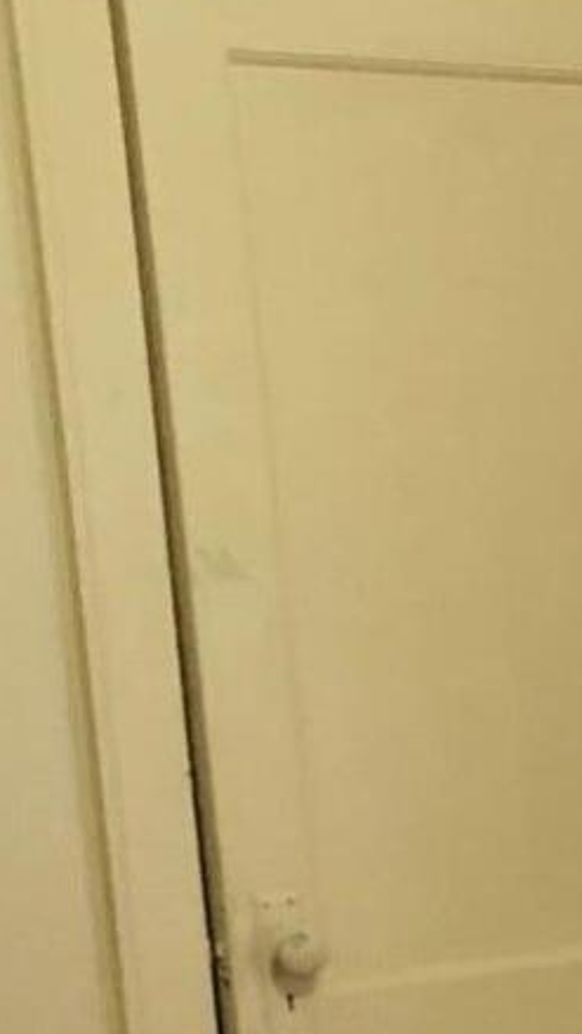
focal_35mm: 139
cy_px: 1533
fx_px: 3813
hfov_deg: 7.9
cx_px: 1534
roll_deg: +0.6
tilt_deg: -15.1
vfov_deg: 14.5
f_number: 1.8
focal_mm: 3.99
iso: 40
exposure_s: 1/15
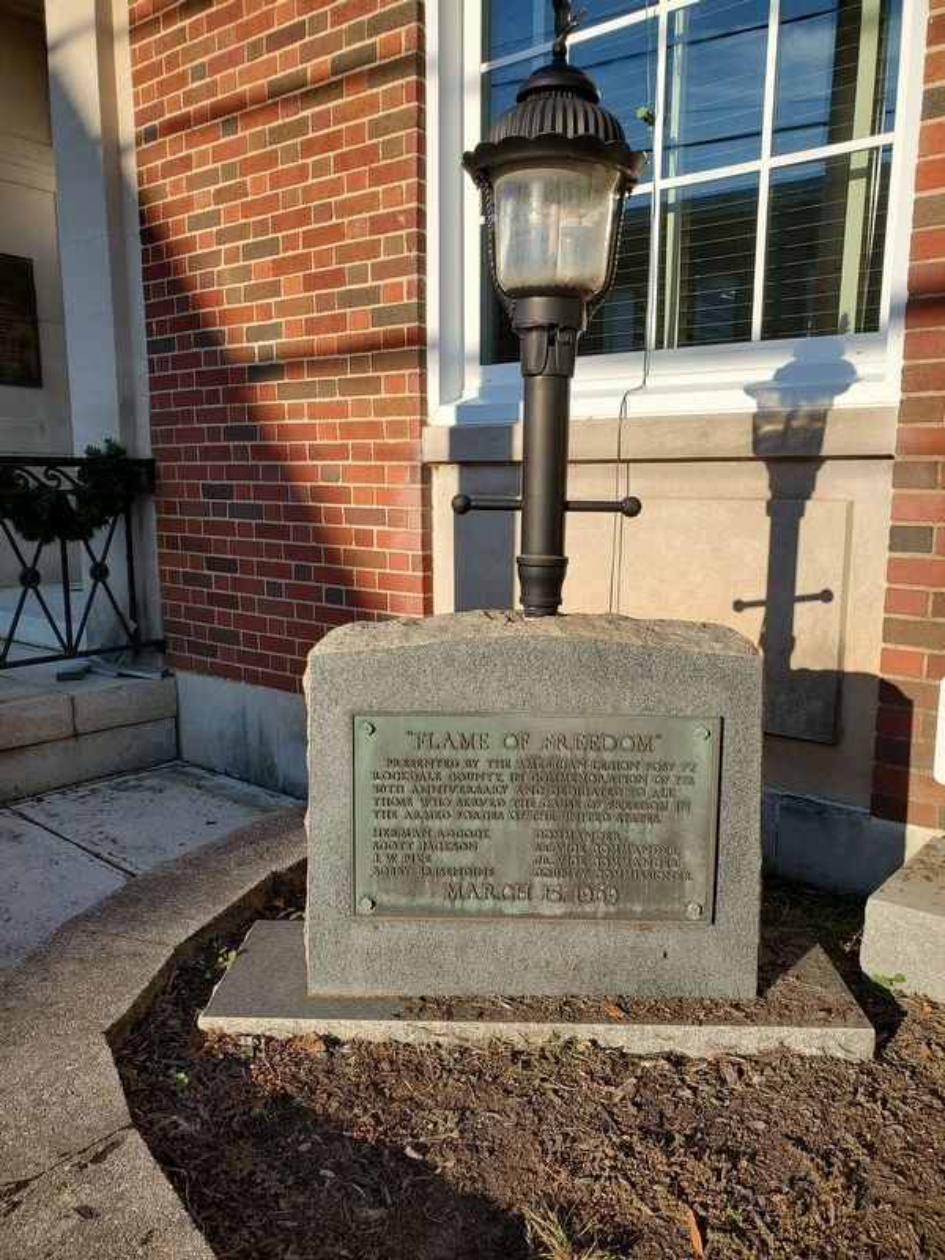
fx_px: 946
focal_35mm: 26
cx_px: 472
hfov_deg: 53.1
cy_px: 630
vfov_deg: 67.3
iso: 50
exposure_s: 1/1380
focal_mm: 4.3
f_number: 2.4
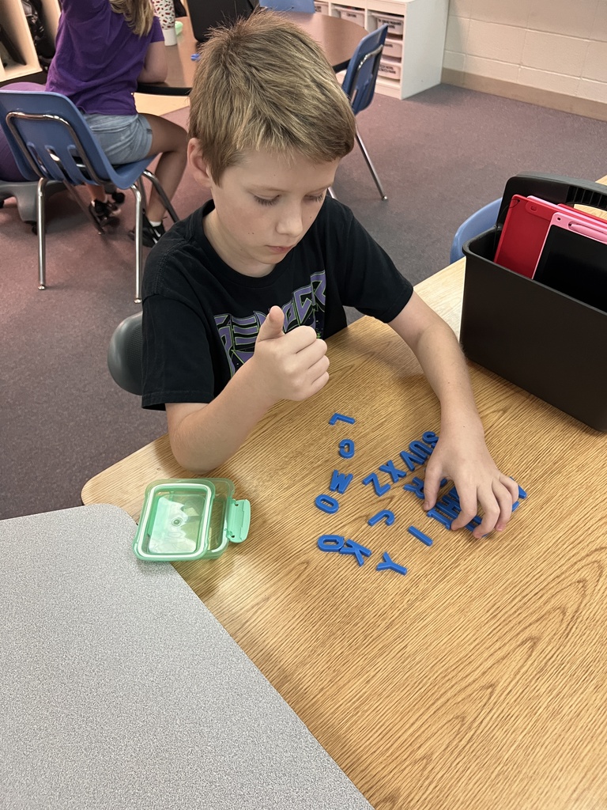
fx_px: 608
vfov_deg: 67.3
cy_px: 405
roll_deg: +2.7
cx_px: 304
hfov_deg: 53.1
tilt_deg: -44.6
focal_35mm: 26
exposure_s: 1/60
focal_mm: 5.7
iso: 200
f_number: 1.5
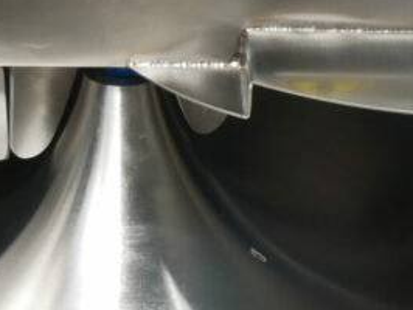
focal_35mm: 131
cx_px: 189
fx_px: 1564
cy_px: 140
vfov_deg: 11.3
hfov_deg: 15.0
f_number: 10
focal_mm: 17
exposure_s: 1/40
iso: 200
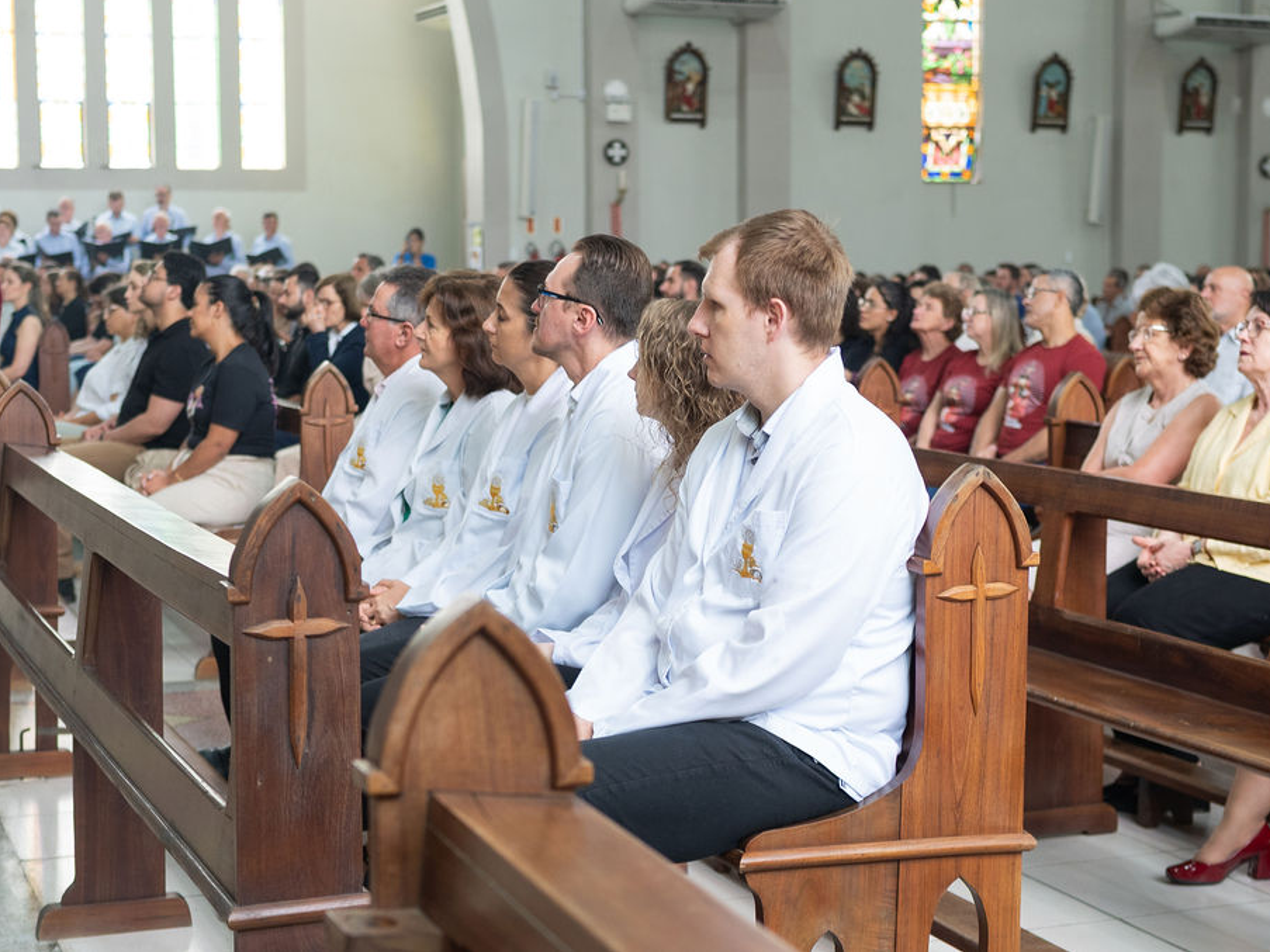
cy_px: 473
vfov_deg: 24.8
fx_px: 2164
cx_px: 666
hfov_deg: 32.7
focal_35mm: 59
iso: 640
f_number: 2.8
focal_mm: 35
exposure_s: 1/160
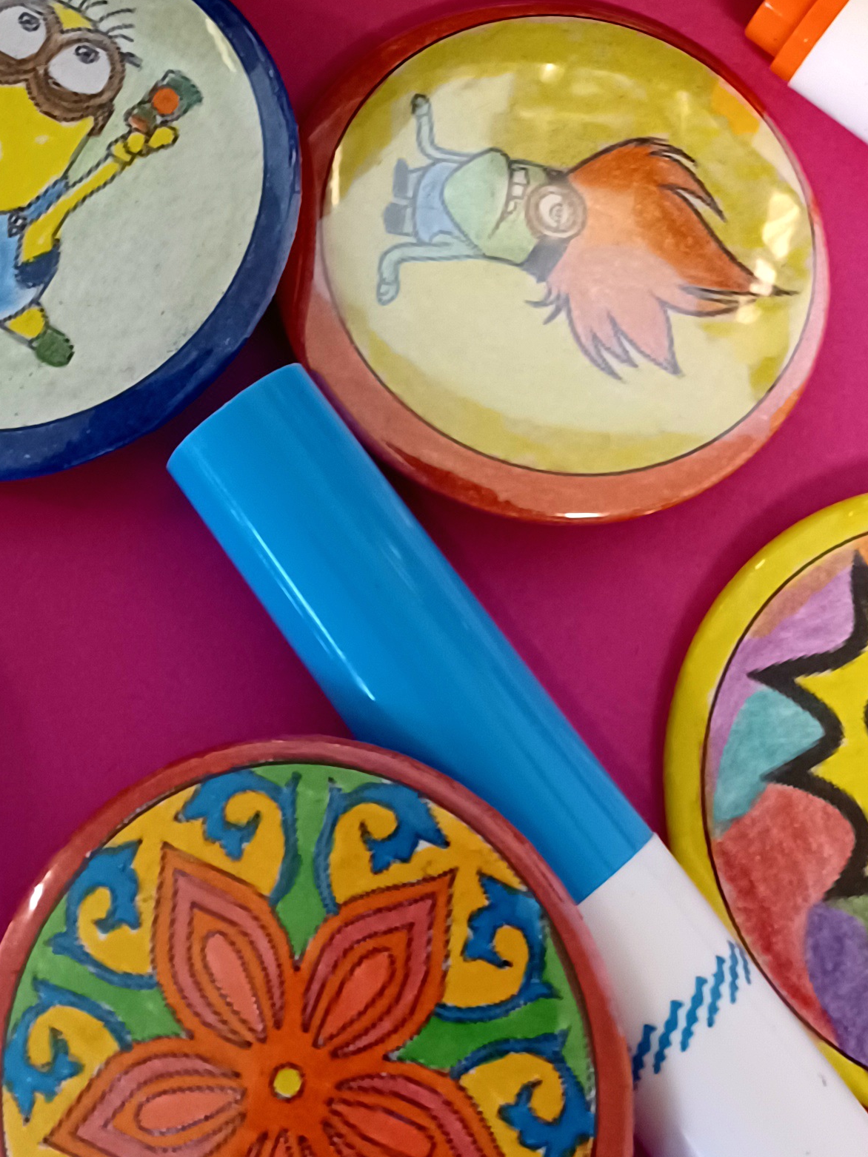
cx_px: 428
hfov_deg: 22.9
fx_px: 2140
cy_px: -21
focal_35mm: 64
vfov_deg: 28.3
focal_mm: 4.6
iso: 640
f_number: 1.8
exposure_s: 1/25
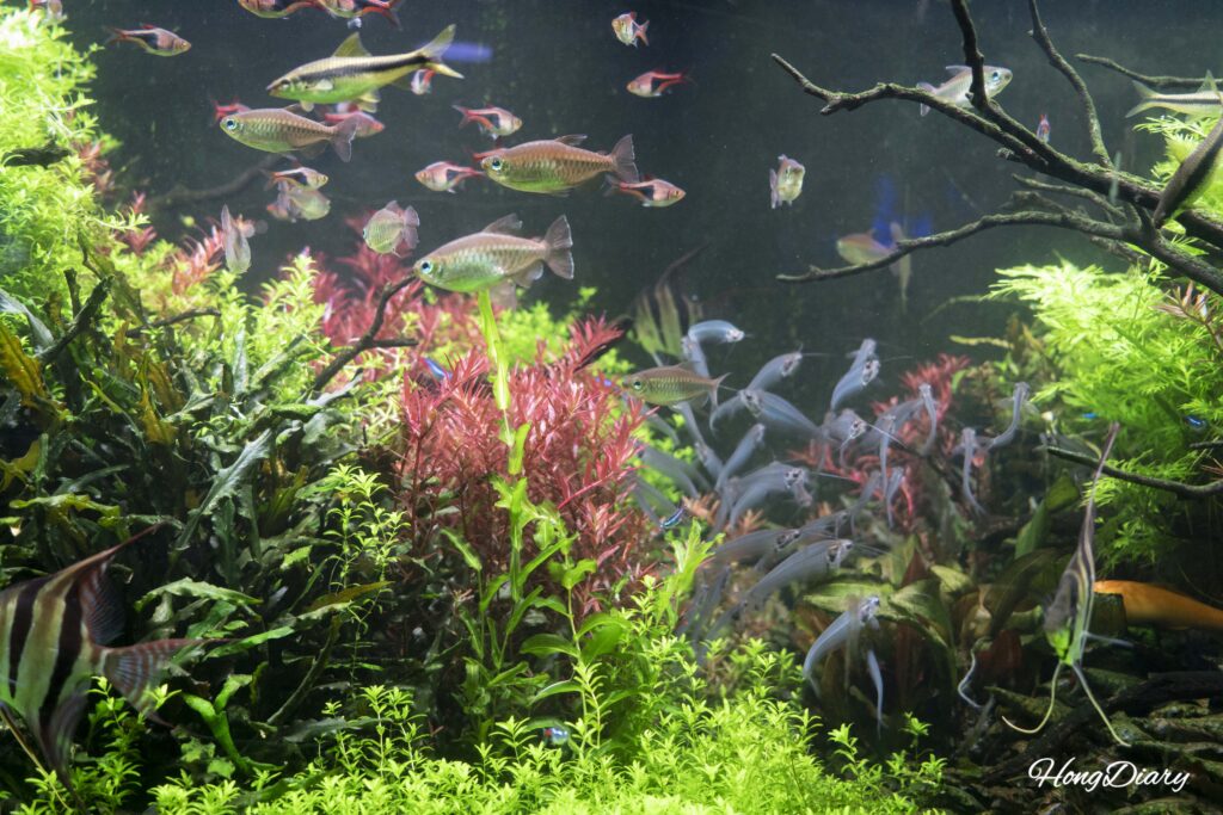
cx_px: 612
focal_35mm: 32
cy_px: 408
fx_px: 1087
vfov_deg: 41.1
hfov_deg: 58.7
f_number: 4.5
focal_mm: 32
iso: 3200
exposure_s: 1/160
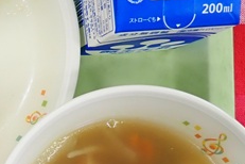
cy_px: 141
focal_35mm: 90
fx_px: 612
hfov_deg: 20.7
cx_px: -69
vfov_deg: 15.1
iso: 125
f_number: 2
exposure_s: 1/125
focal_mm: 4.5
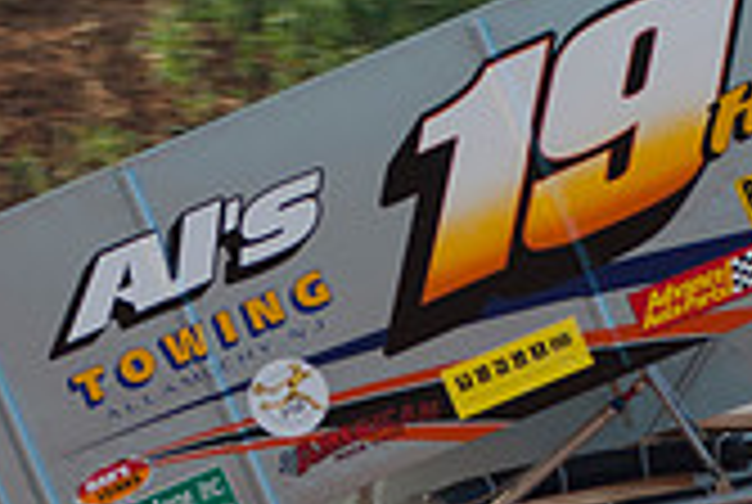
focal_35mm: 416
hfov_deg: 4.9
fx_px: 8705
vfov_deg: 3.3
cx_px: 288
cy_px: 603
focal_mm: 80
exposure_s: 1/400
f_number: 4
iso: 100
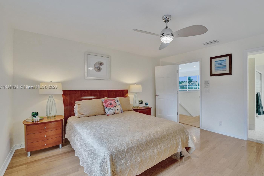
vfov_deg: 73.7
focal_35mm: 16
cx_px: 148
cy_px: 87
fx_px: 117
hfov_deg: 96.3
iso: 1250
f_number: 4.5
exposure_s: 1/400
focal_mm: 14
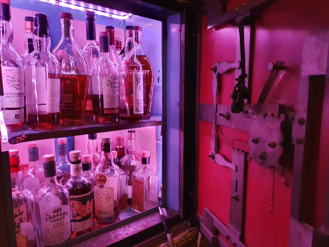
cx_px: 164
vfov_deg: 53.1
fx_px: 247
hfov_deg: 67.3
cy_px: 124
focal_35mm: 26
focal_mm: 4.32
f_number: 1.5
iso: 640
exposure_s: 1/50
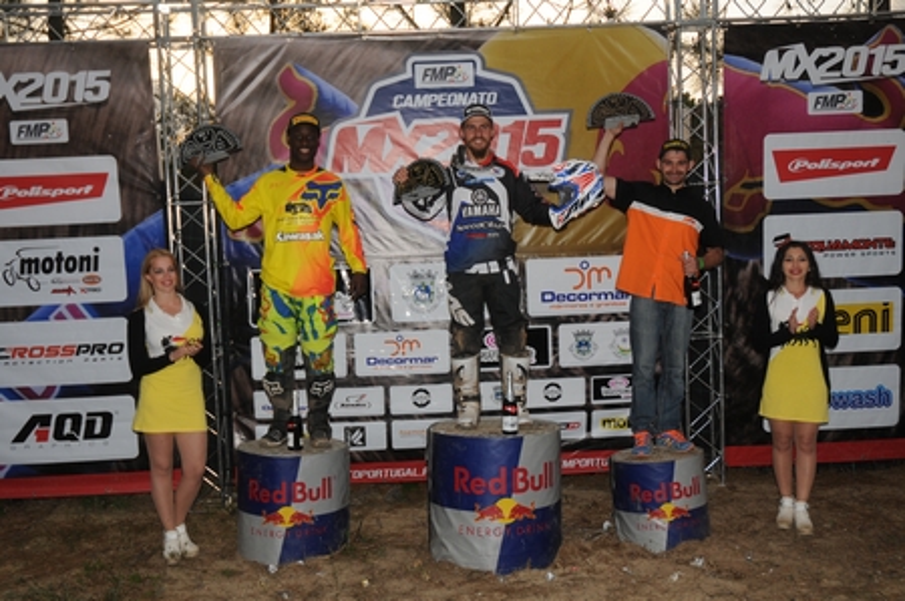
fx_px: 1017
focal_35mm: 40
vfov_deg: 32.9
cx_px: 452
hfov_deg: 48.0
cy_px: 300
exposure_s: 1/160
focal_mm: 27
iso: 400
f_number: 4.5
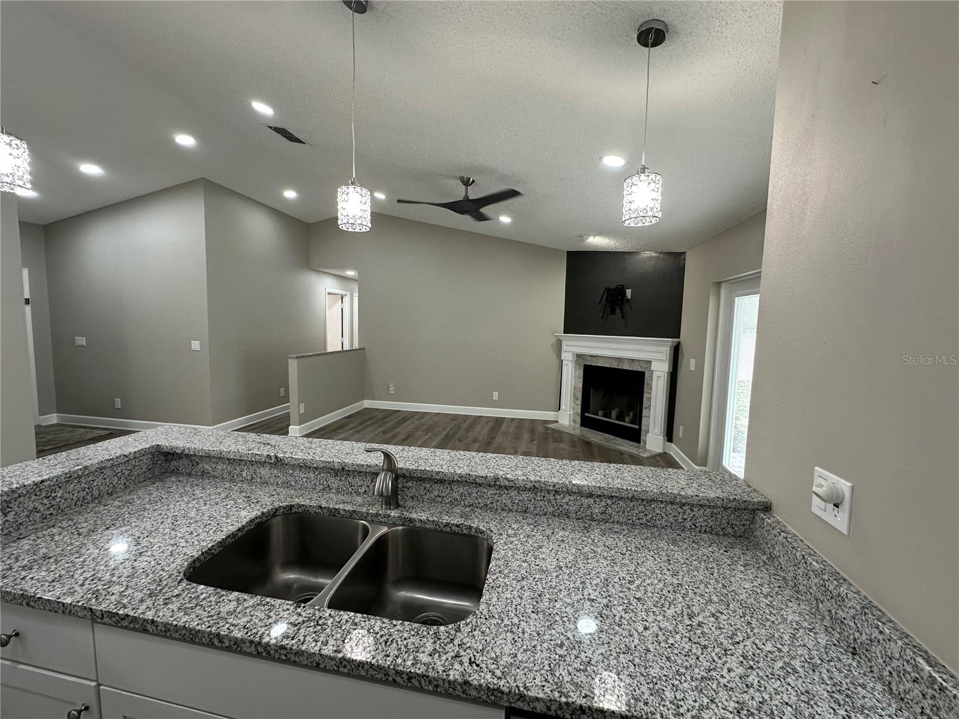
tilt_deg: -5.1
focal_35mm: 14
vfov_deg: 85.7
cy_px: 360
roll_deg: -1.2
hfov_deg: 102.1
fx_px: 388
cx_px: 480
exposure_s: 1/120
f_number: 2.2
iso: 200
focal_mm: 2.22
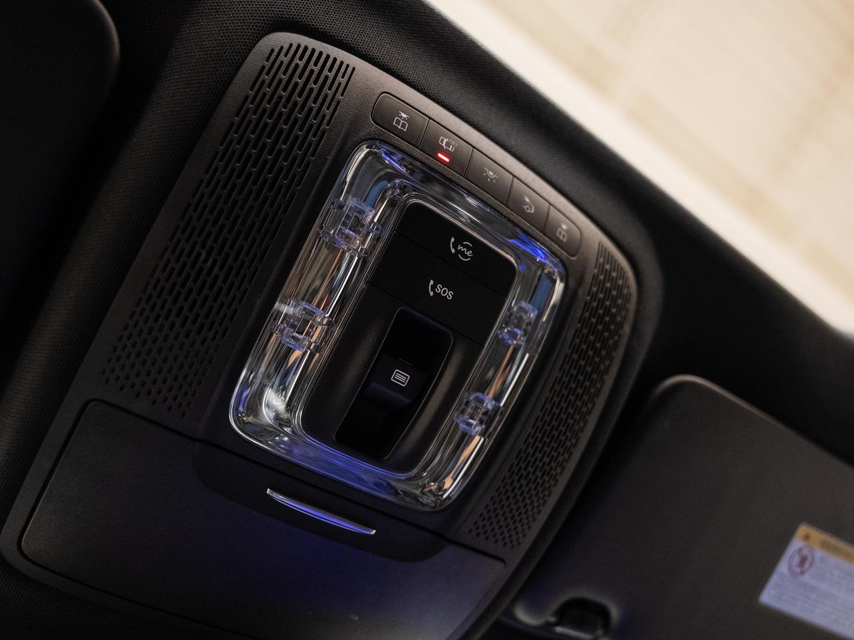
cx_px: 427
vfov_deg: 53.1
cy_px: 320
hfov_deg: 67.4
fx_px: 640
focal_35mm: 26
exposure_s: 1/50
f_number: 2.8
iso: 1600
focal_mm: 24
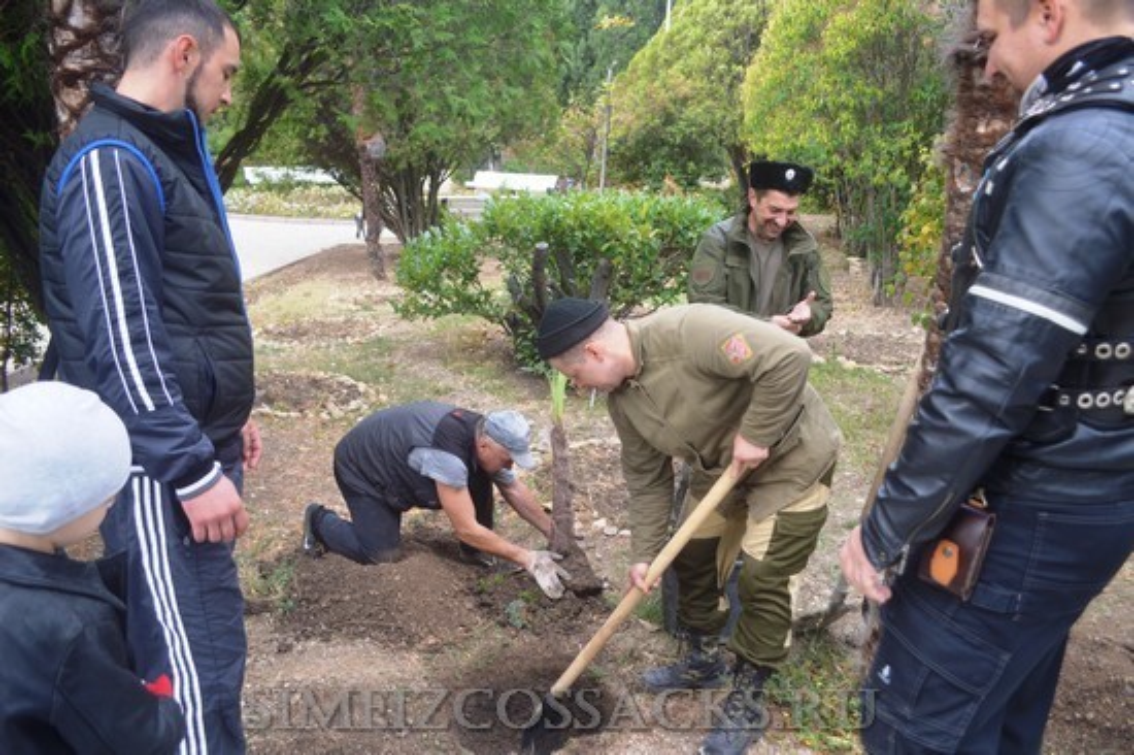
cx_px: 567
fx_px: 850
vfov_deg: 47.9
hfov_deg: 67.4
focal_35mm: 27
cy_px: 378
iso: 140
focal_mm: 18
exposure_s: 1/125
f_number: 3.5
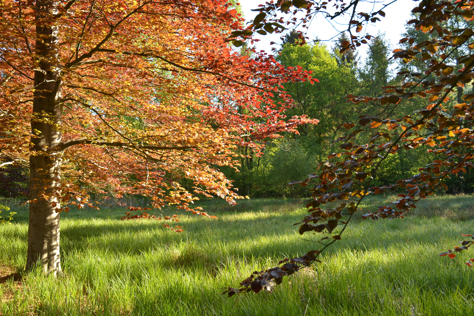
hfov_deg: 57.2
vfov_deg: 40.0
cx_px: 237
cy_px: 158
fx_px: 434
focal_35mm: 33
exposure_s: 1/160
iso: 220
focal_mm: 22
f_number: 8
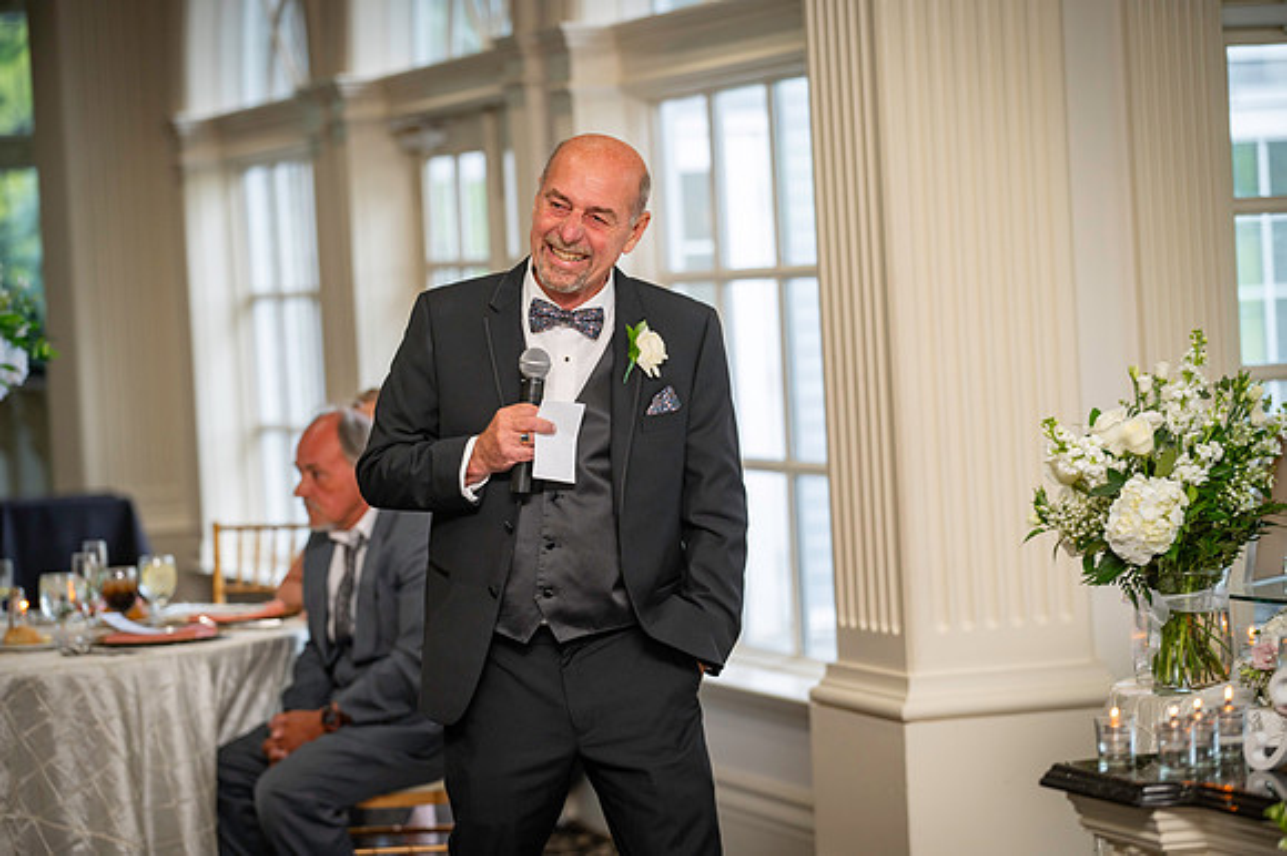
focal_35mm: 122
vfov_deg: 11.2
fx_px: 4359
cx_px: 644
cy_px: 428
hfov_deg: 16.8
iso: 640
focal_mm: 122
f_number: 2.8
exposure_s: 1/125
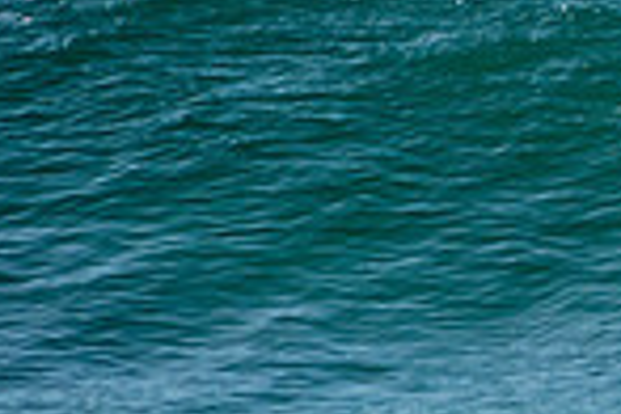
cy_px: 32
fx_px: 40793
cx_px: 1098
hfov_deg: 0.9
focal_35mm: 2365
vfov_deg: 0.6
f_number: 5.6
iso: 250
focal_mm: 400
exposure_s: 1/2000
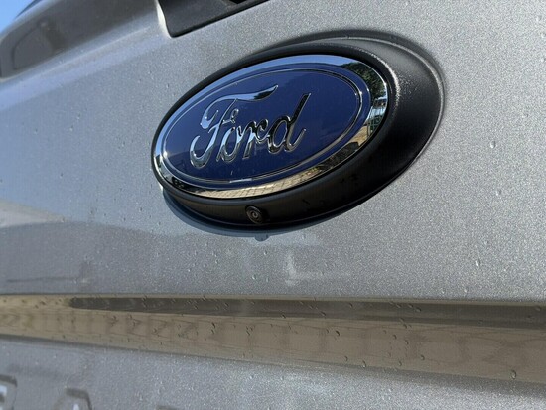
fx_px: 757
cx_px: 273
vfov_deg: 30.3
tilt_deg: +5.8
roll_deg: -0.7
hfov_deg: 39.6
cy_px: 205
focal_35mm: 48
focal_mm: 6.76
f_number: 1.78
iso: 64
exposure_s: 1/2415
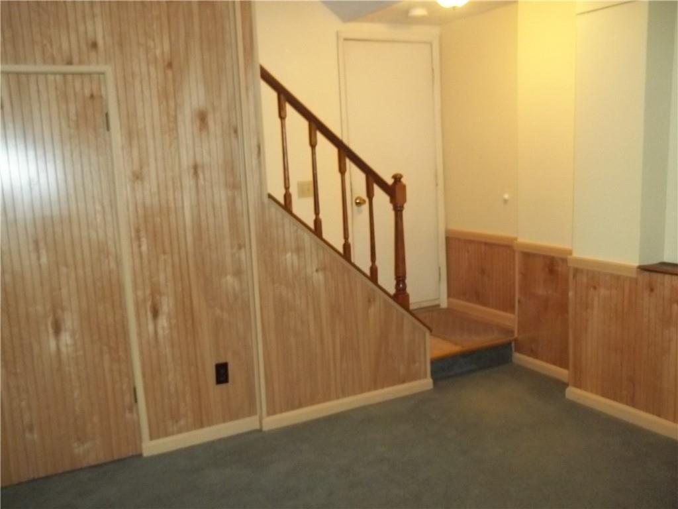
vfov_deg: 42.9
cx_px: 339
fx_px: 646
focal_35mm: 33
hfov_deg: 55.4
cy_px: 254
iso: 320
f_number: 3.3
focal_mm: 5.9
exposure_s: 1/30
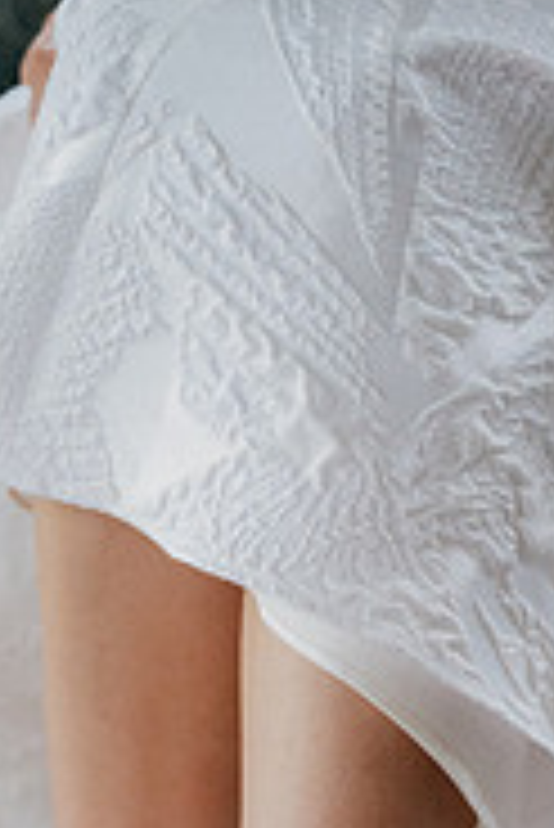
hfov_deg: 11.3
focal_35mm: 122
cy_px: 990
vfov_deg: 16.1
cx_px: 234
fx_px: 2811
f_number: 2.8
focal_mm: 50
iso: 2500
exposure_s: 1/160
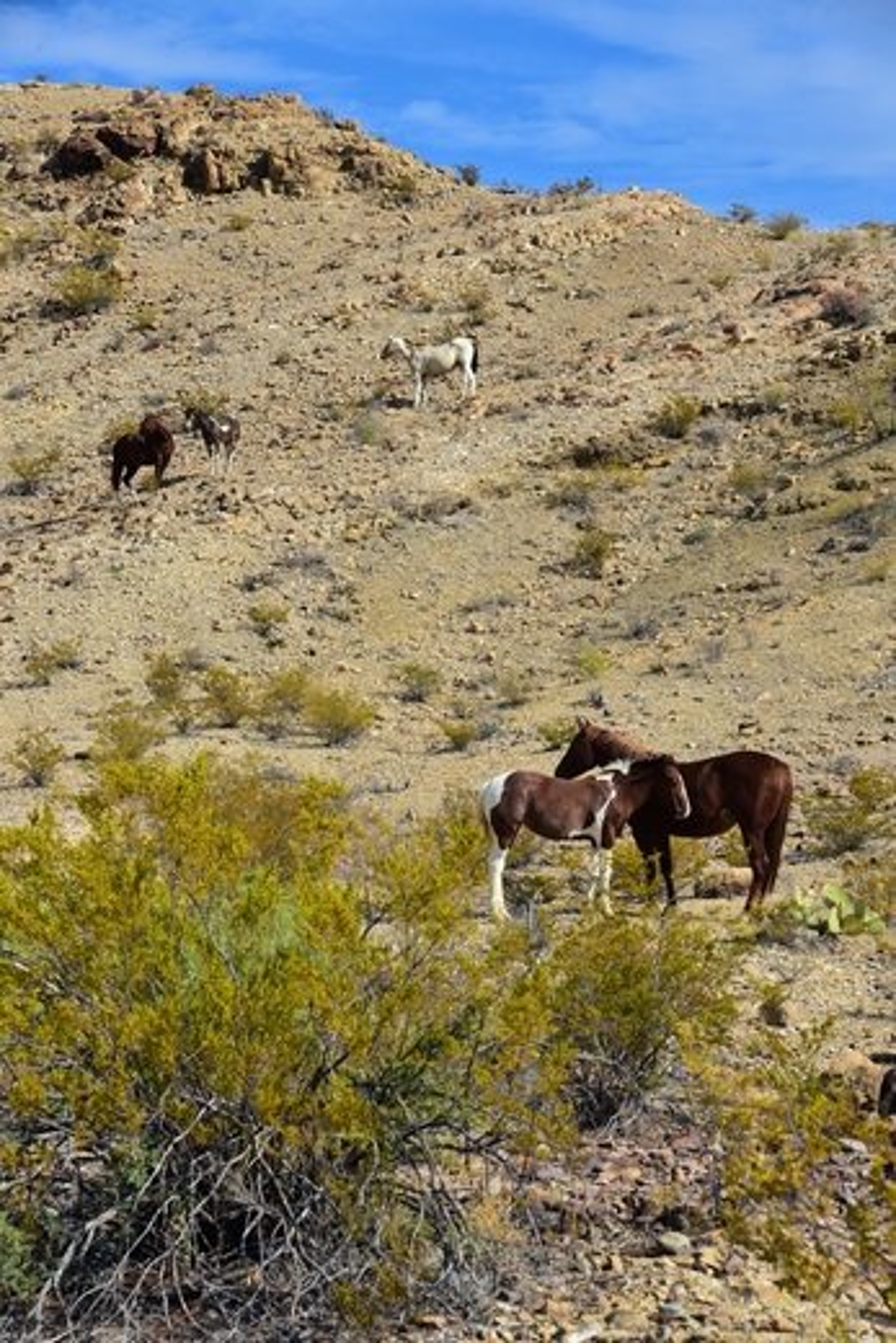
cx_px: 448
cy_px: 672
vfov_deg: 23.9
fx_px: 3171
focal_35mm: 85
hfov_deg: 16.1
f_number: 11
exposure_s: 1/500
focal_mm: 85
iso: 360
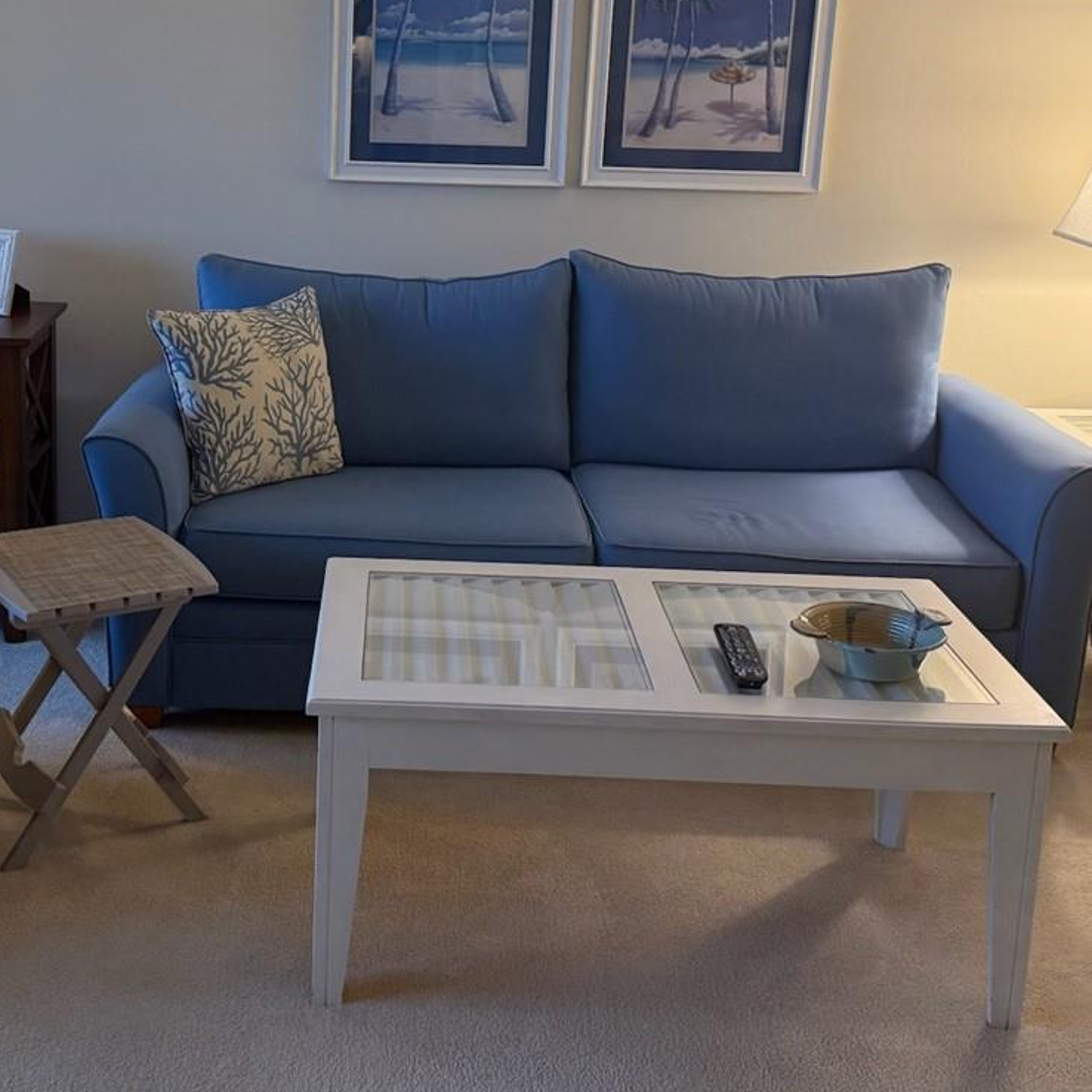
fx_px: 1642
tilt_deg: -11.0
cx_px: 382
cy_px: 333
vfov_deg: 36.3
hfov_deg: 36.5
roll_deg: -1.9
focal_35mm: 46
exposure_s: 1/60
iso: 200
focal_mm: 6.76
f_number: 1.78
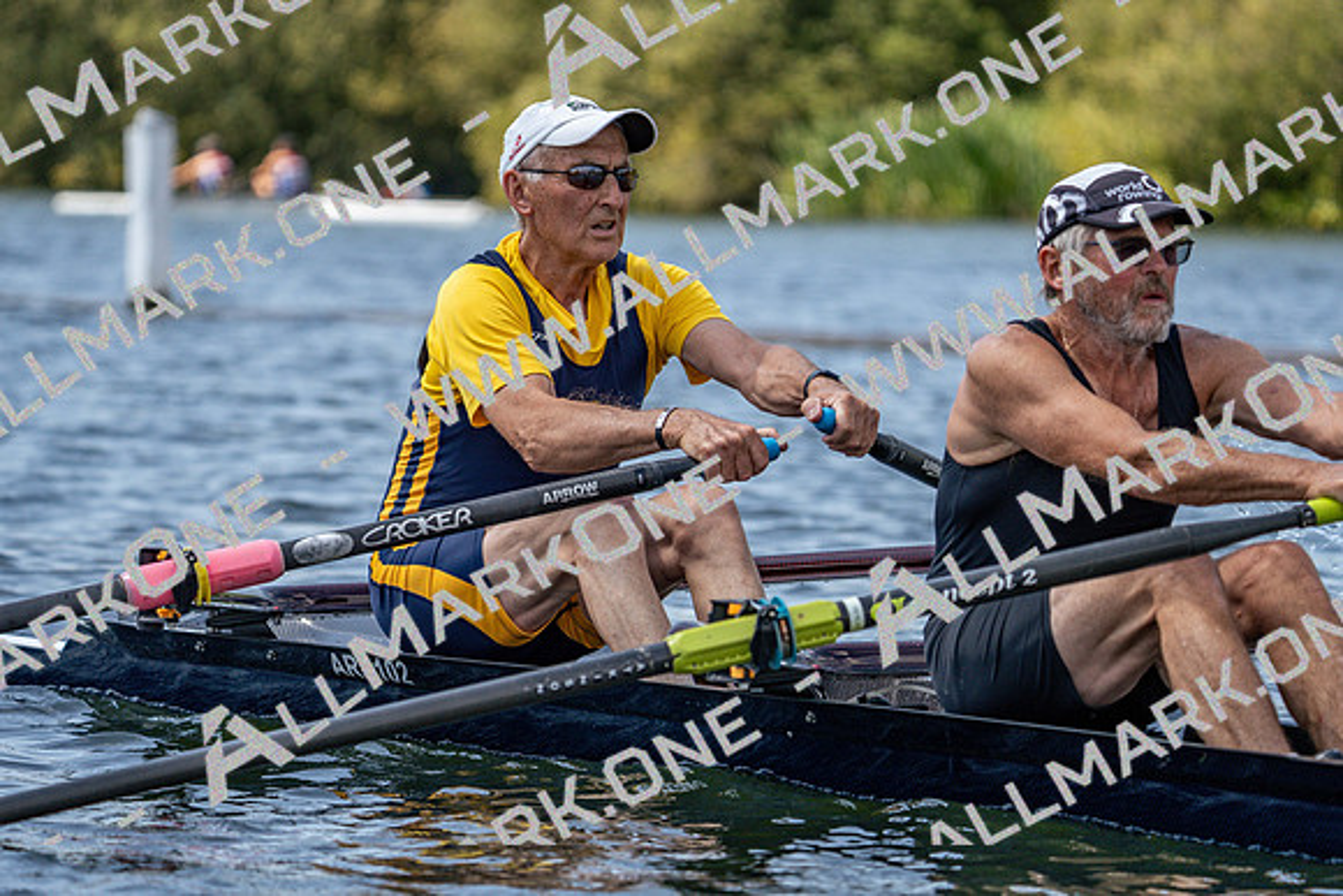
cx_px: 672
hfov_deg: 8.2
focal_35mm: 250
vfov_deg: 5.5
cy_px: 448
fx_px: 9328
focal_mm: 250
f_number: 5.6
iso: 400
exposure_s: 1/2000
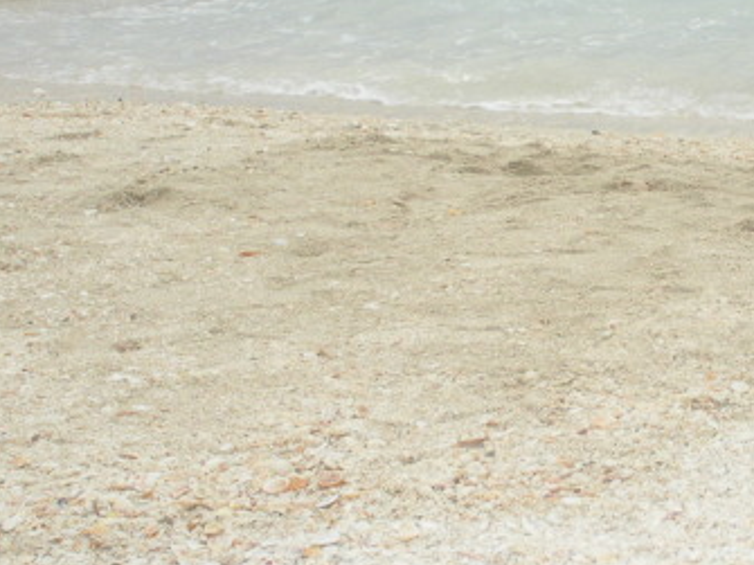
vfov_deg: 13.4
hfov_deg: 17.2
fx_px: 2395
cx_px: 880
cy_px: 173
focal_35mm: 110
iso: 88
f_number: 5.6
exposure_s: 1/504
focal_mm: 6.3
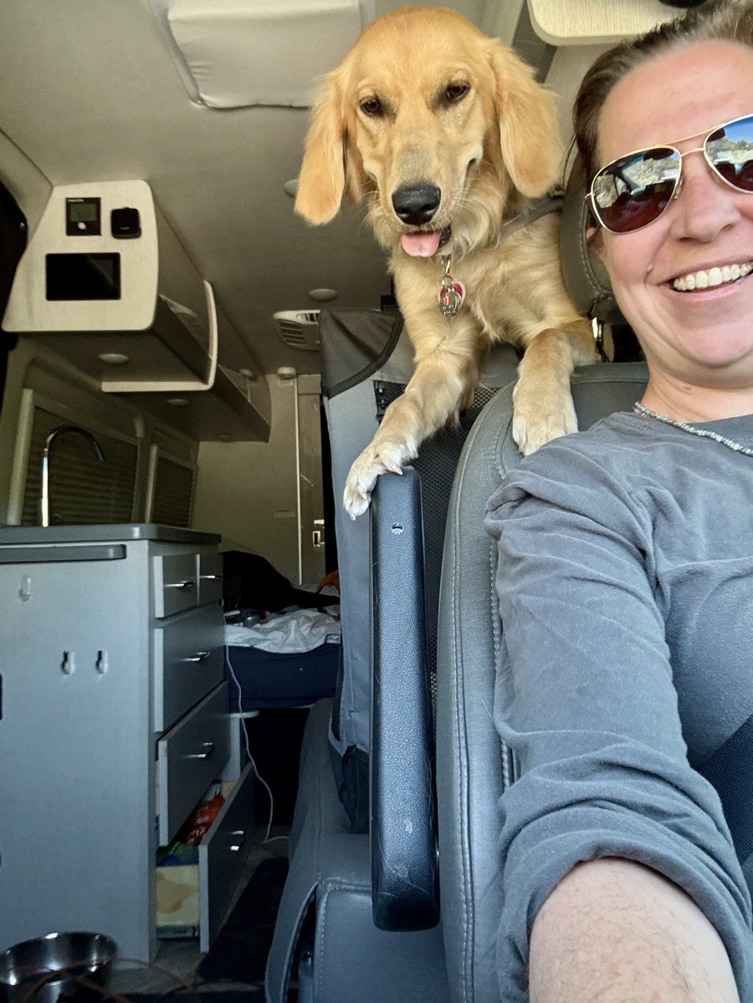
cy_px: 502
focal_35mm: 30
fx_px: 870
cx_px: 376
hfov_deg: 46.8
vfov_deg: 60.0
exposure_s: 1/87
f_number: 1.9
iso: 80
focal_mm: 2.69
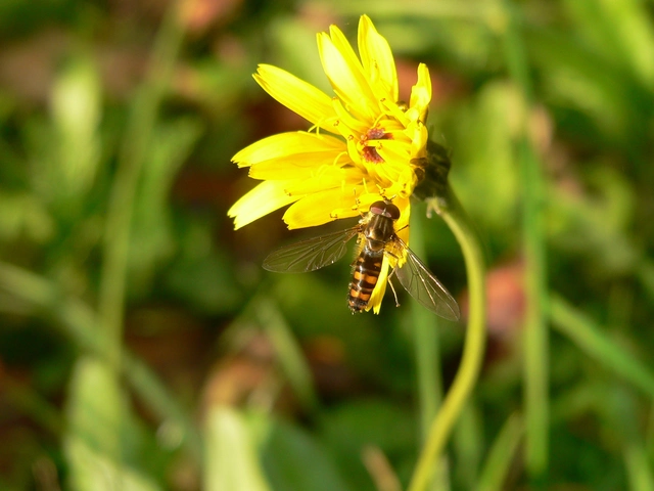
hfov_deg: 26.3
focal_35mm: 74
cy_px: 246
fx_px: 1398
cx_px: 327
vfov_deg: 19.9
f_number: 4
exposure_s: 1/250
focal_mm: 12.3
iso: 100
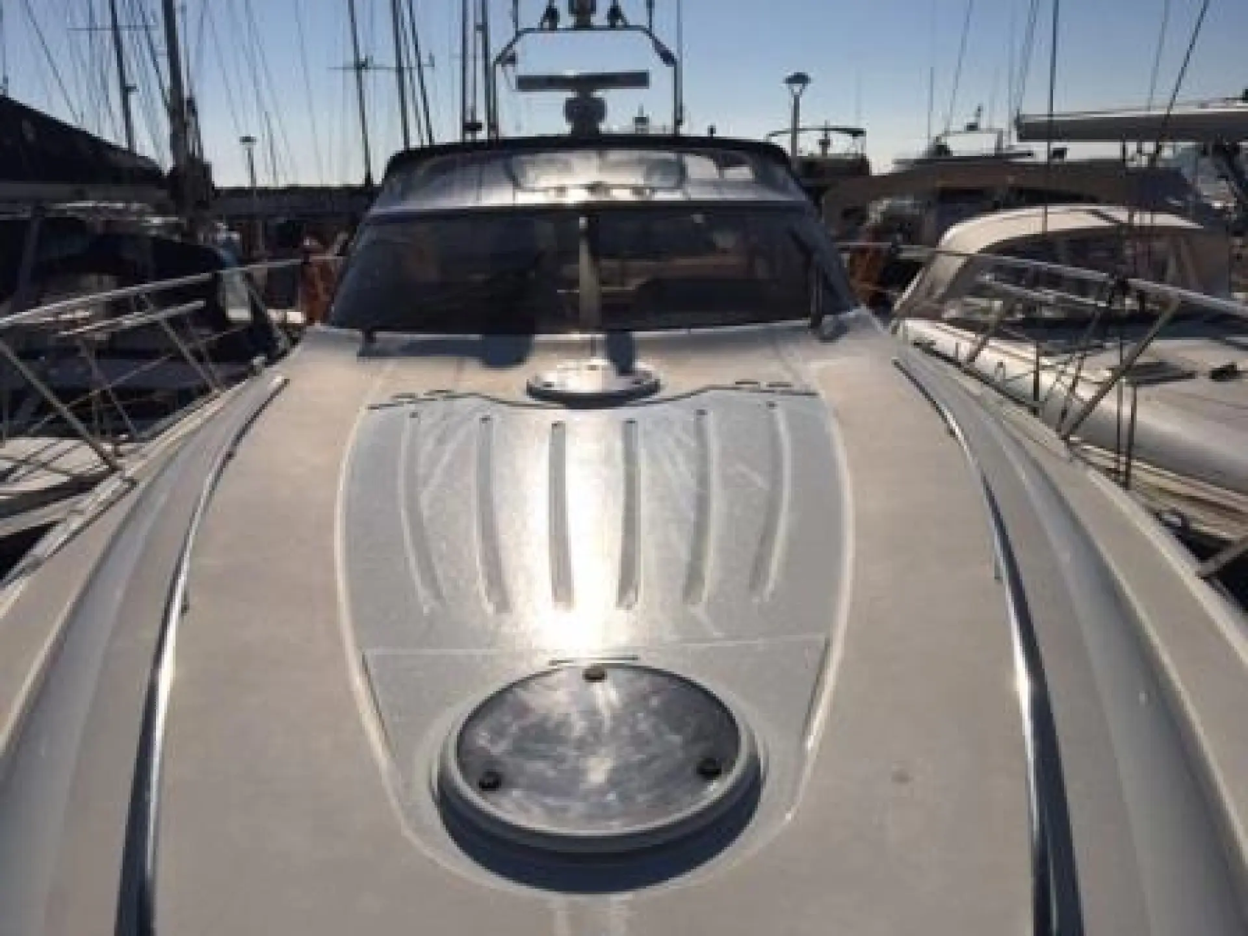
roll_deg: +1.7
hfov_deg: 61.7
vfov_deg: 48.2
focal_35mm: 29
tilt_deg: -15.7
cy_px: 468
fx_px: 1046
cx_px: 624
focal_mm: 4.15
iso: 25
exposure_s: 1/8547
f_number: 2.2
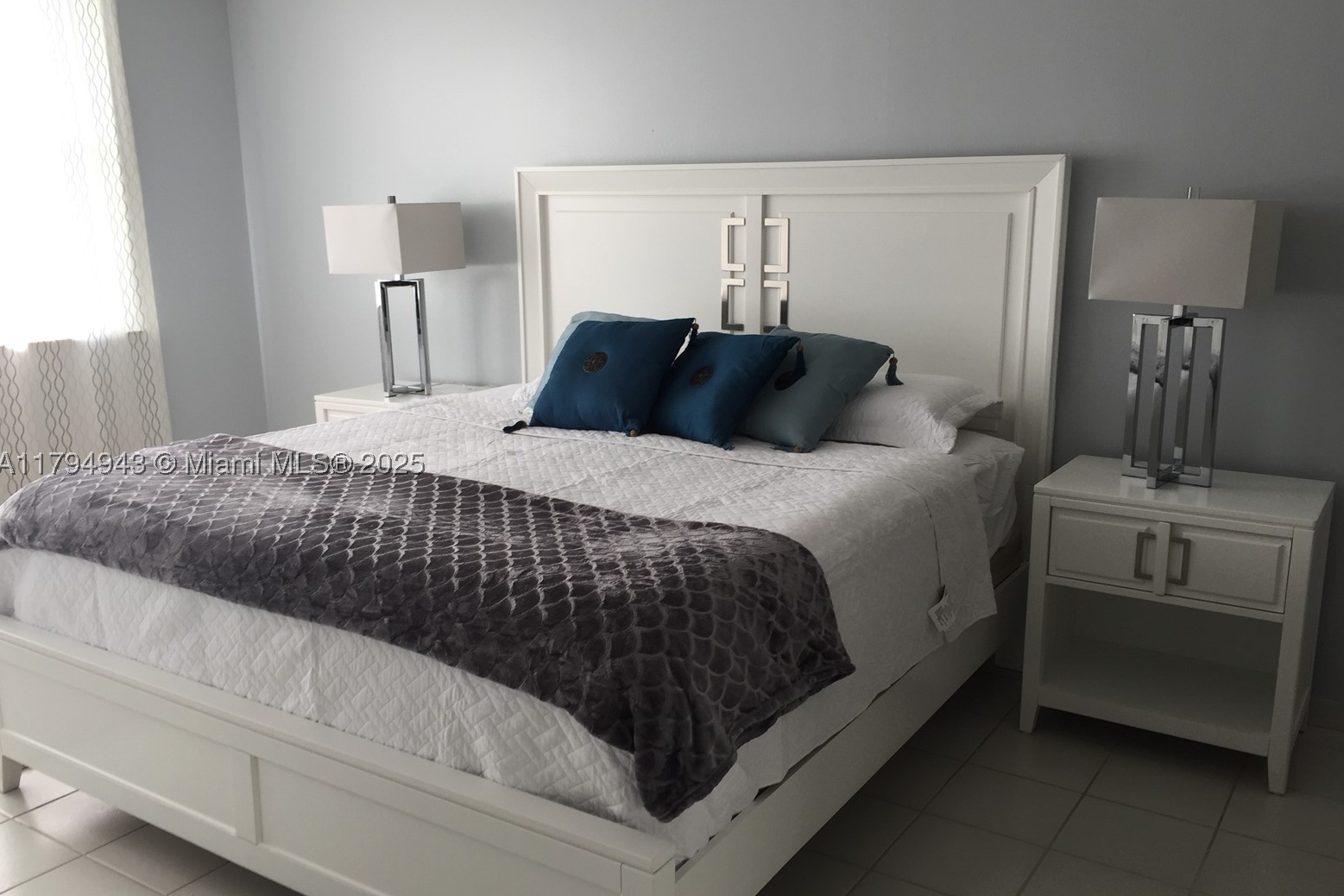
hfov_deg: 60.3
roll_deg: -0.9
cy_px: 469
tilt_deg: -13.7
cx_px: 678
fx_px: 1157
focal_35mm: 31
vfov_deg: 42.3
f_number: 2.2
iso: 32
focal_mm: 4.15
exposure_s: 1/60
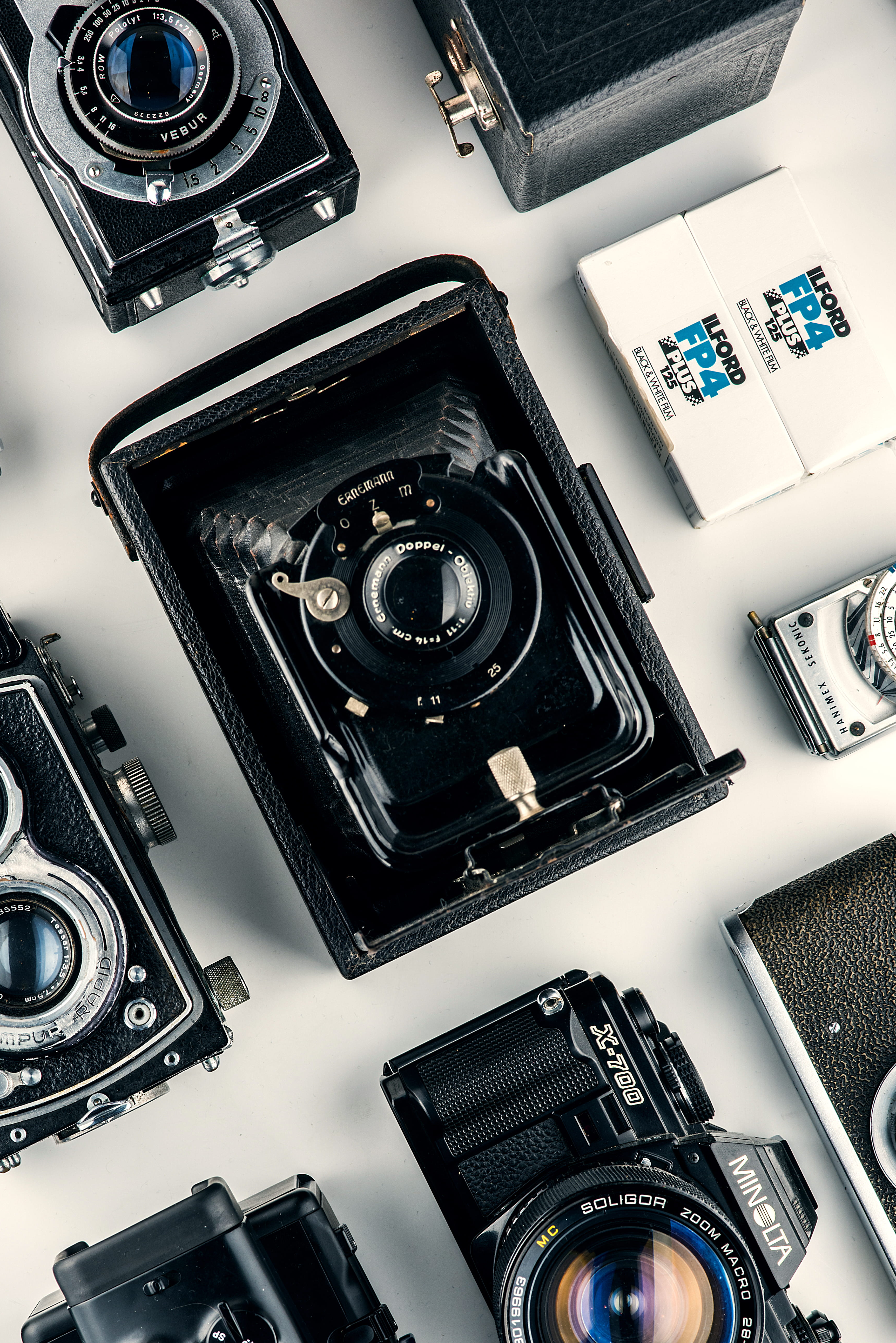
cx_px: 360
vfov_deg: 16.9
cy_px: 889
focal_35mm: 121
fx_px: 4513
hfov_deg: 11.3
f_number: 14
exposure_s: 1/80
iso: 64
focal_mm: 85
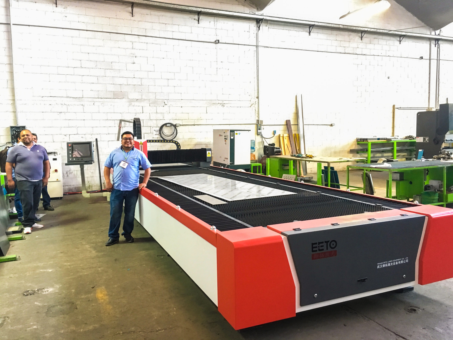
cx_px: 226
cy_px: 170
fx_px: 380
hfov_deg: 61.7
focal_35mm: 29
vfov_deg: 48.2
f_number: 2.2
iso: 200
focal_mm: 4.15
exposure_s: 1/15
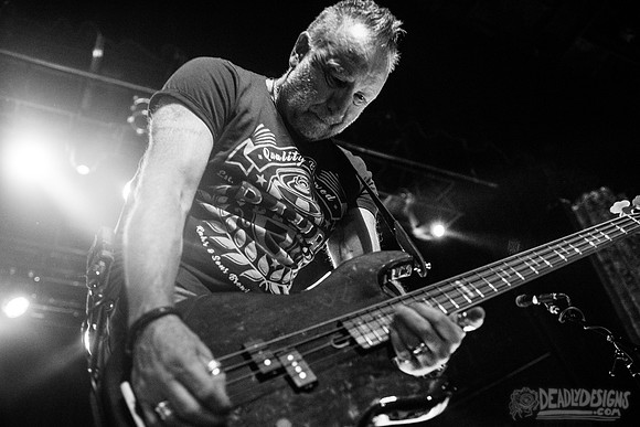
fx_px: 622
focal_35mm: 35
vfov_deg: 37.9
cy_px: 214
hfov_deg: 54.4
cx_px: 320
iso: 3200
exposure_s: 1/200
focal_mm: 35
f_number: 3.2
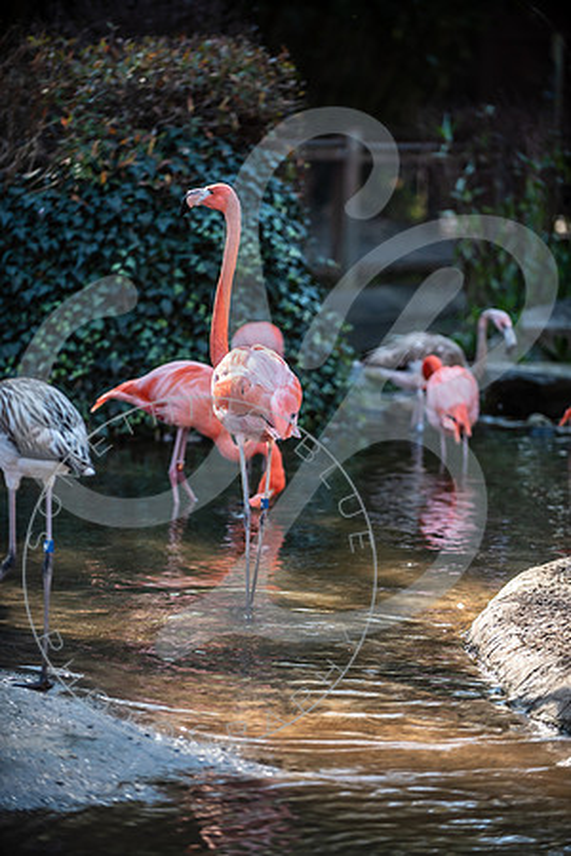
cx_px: 286
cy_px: 428
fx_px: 3212
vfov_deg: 15.2
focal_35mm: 135
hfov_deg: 10.2
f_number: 2.8
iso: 200
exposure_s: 1/400
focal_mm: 135
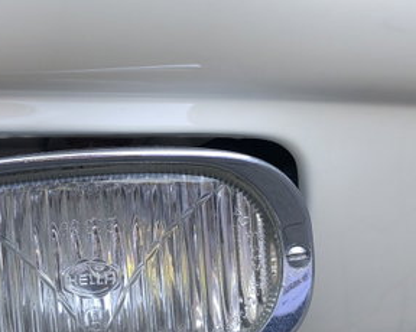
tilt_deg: +5.2
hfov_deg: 25.9
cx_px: 140
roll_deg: -0.1
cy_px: 185
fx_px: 898
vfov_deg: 20.9
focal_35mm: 73
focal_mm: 3.99
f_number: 1.8
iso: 20
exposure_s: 1/144
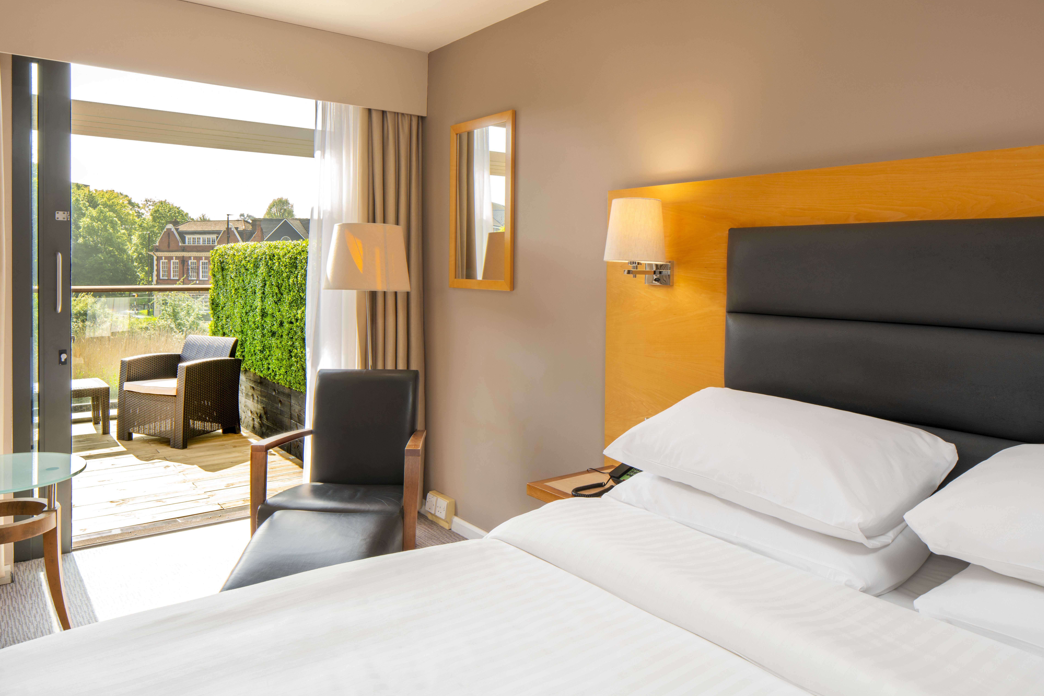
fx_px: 725
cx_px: 520
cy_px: 348
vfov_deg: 51.3
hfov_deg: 71.5
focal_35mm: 25
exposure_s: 1/10
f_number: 16
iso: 125
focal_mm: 24
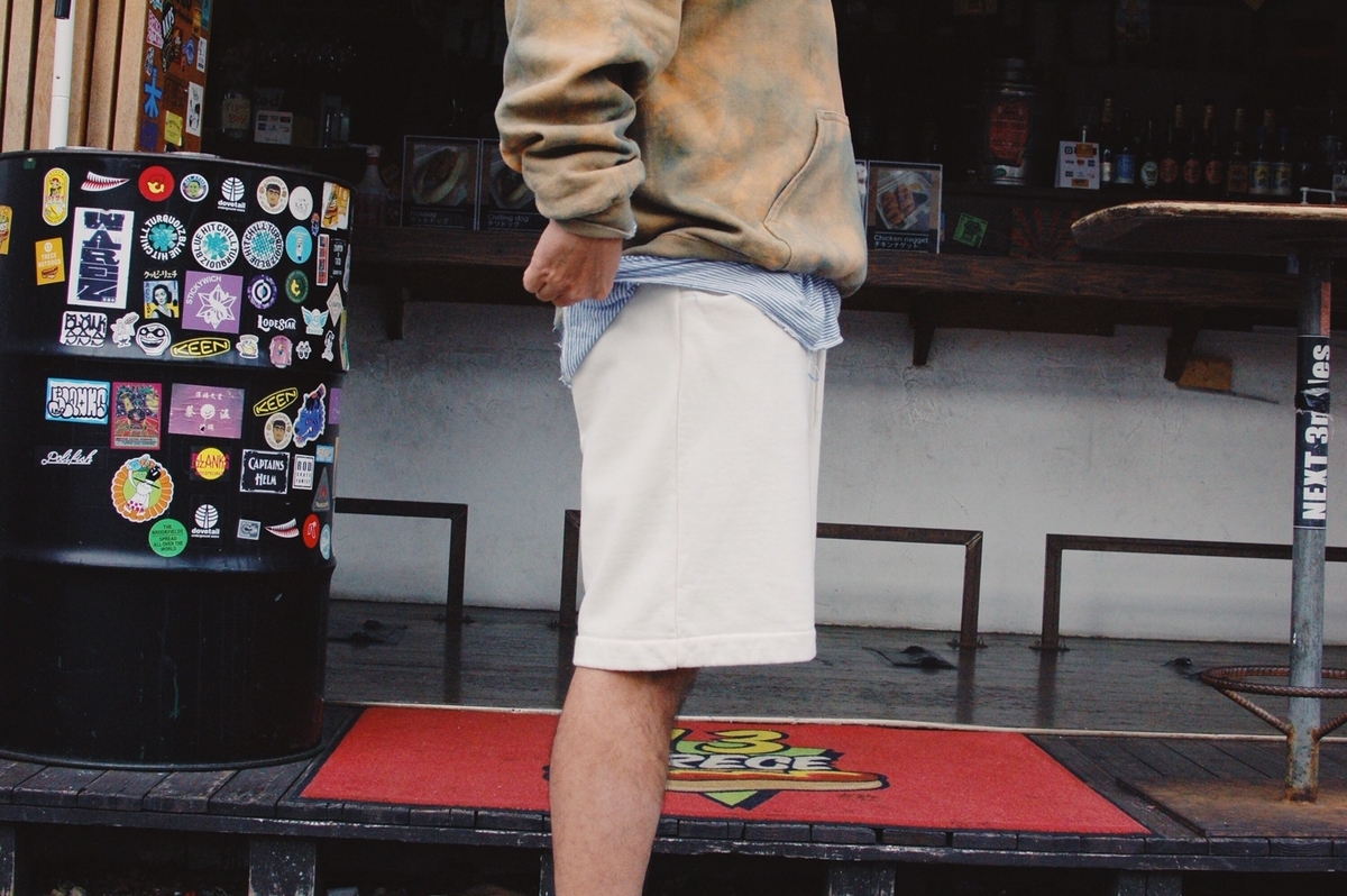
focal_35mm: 52
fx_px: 1963
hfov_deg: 37.9
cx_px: 674
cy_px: 448
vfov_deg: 25.7
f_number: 10
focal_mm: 35
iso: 800
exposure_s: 1/400
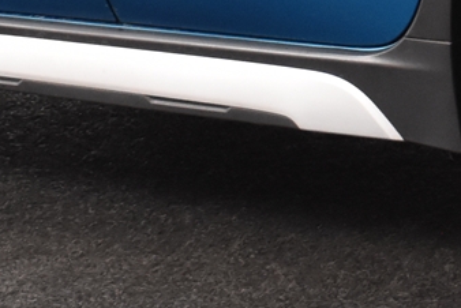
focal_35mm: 264
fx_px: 3381
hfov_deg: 7.8
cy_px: -297
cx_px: 501
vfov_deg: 5.1
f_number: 4.5
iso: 1600
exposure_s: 1/80
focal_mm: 31
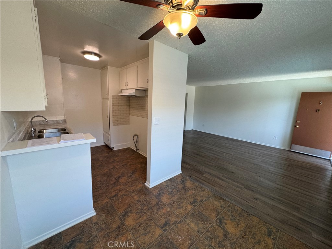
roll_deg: -2.2
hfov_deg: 102.1
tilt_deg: -9.2
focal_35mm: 14
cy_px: 124
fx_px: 134
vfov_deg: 85.7
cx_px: 166
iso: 125
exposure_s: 1/120
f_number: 2.2
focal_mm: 2.22
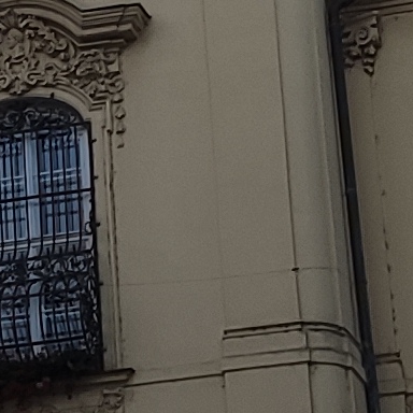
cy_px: 30
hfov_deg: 7.5
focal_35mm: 230
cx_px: -99
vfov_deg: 7.6
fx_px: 3105
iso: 50
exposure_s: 1/189
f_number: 1.79
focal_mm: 4.71
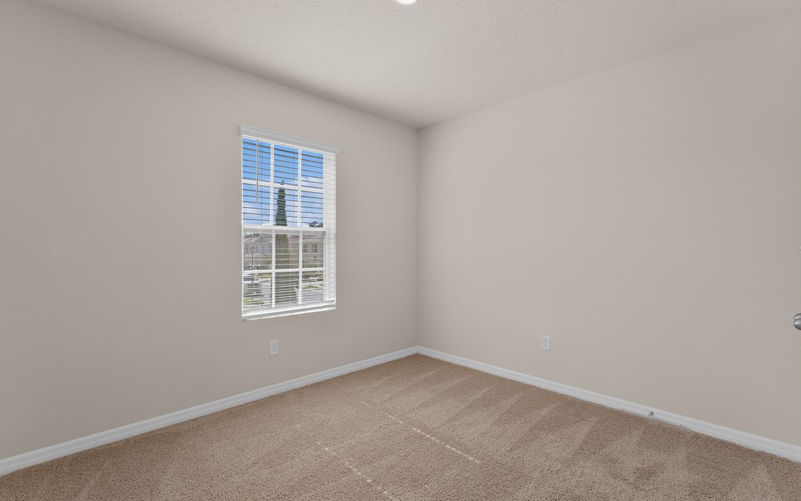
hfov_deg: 97.8
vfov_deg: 71.3
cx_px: 400
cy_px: 249
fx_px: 349
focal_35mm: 16
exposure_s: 1/40
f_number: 8
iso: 320
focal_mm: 14
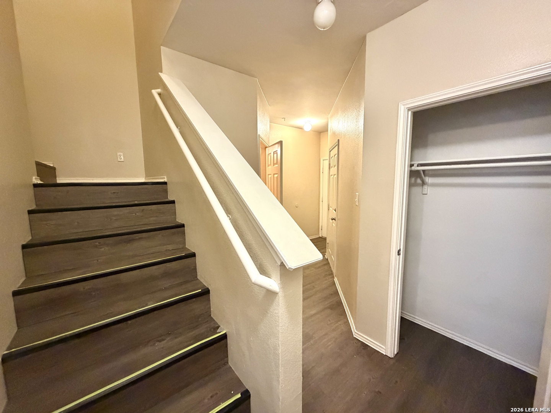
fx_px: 223
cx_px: 276
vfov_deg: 85.7
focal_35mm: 14
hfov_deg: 102.1
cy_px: 206
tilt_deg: -7.2
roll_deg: +0.8
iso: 800
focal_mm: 2.22
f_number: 2.2
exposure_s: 1/60
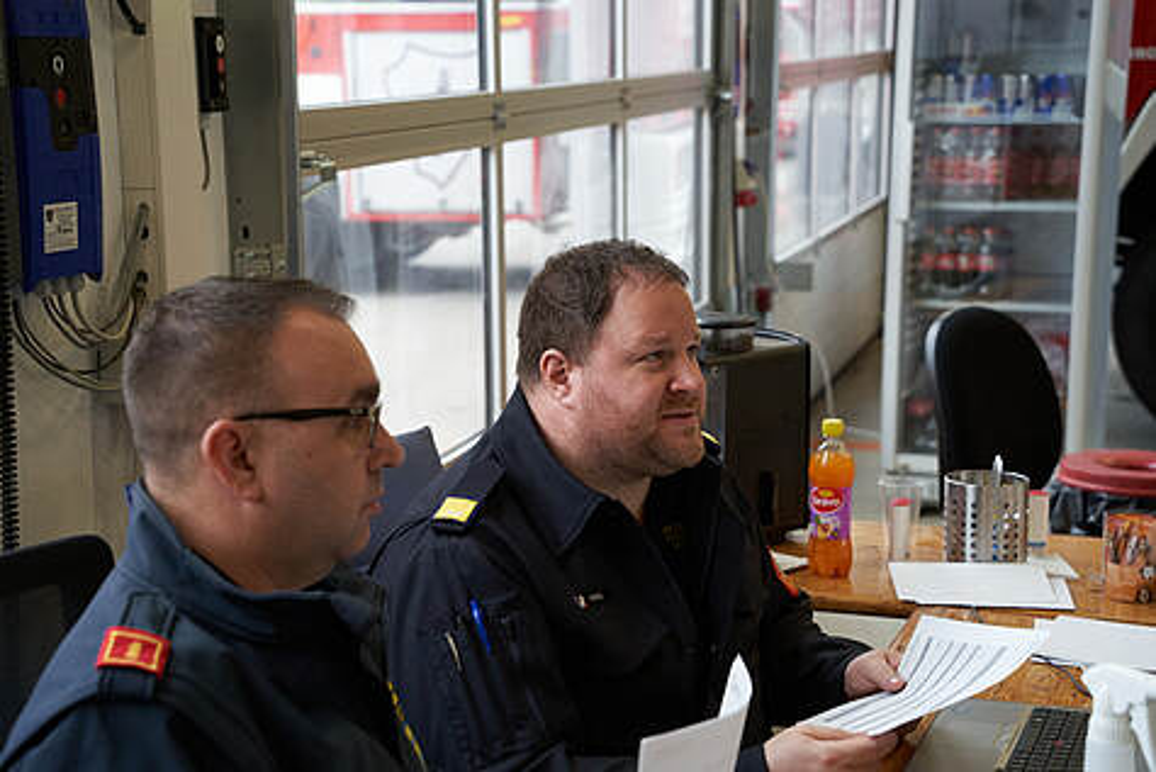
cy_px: 386
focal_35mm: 66
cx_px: 578
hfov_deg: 30.5
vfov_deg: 20.6
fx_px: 2120
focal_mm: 66
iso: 8000
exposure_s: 1/500
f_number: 5
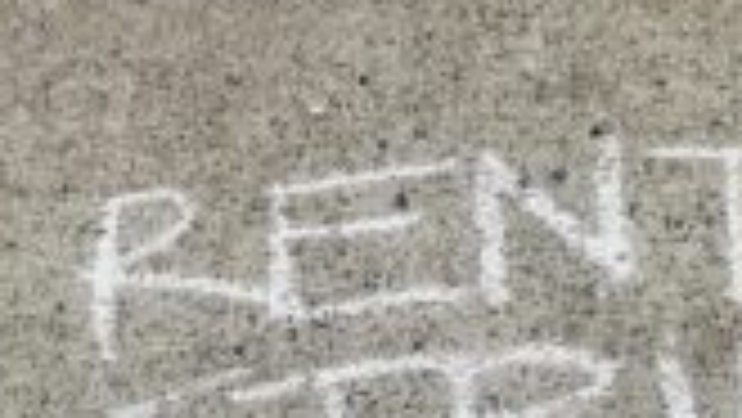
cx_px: 648
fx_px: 2894
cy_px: 544
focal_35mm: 147
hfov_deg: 14.5
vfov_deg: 8.2
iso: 25
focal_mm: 4.15
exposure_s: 1/1131
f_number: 2.2
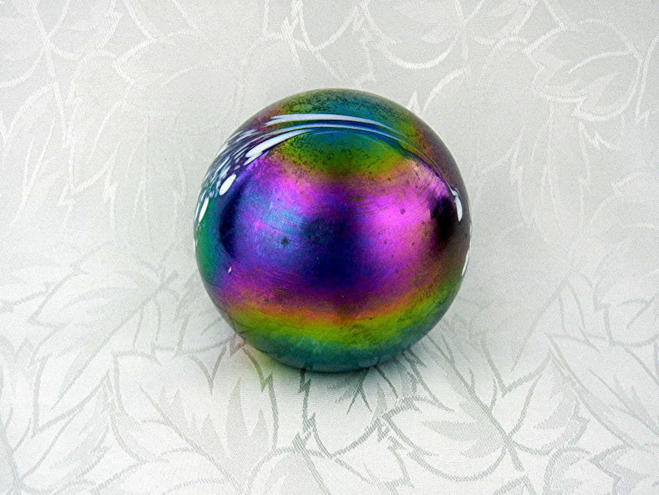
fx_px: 1123
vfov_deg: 24.8
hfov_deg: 32.7
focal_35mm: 59
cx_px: 330
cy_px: 248
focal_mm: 10.6
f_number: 4
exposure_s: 1/29.6
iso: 400
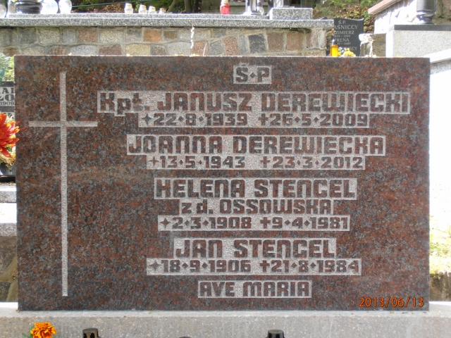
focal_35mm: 69
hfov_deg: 28.2
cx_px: 226
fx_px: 899
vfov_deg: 21.3
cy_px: 169
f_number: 4.8
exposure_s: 1/50
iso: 80
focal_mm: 12.29
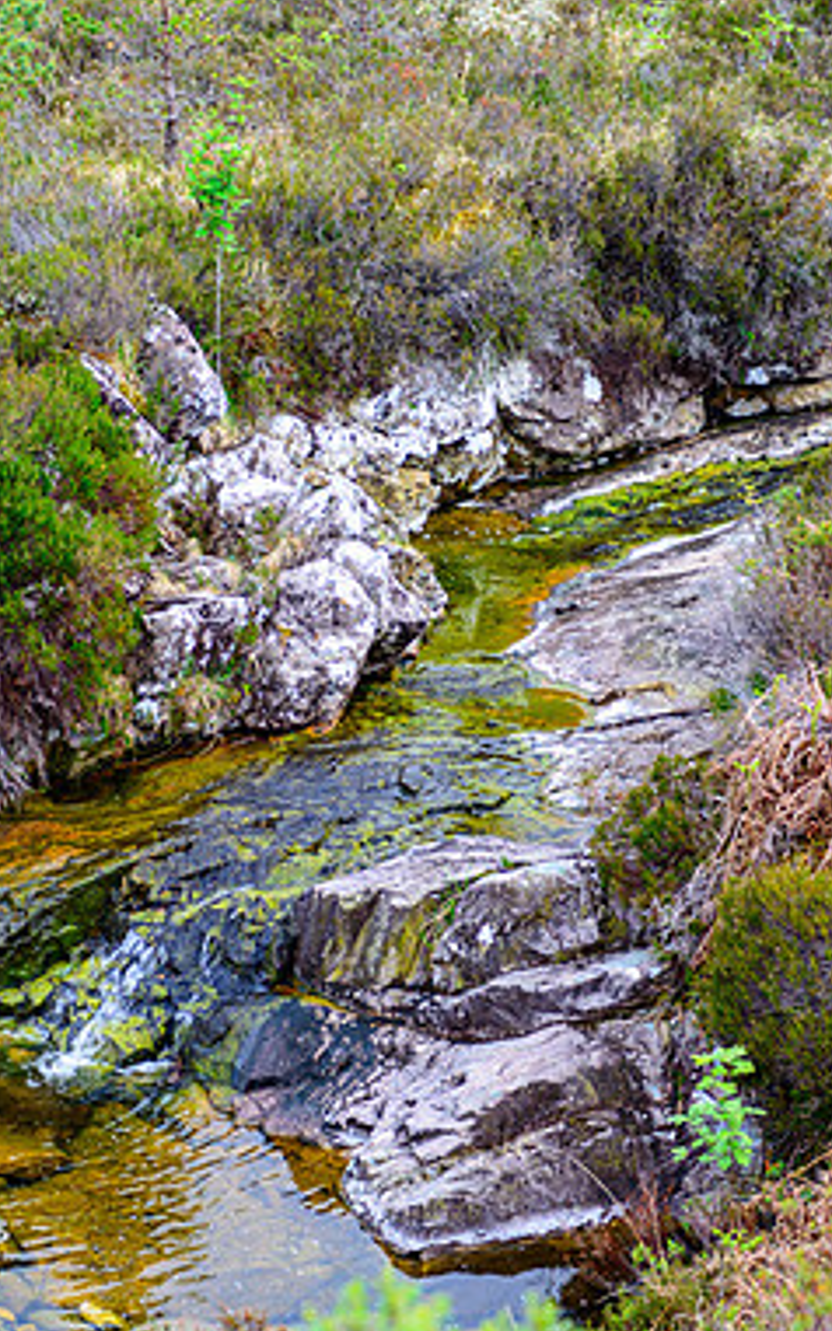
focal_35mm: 90
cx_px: 353
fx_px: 3266
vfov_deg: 23.0
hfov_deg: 14.5
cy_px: 672
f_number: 2.8
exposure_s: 1/60
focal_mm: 58
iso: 125
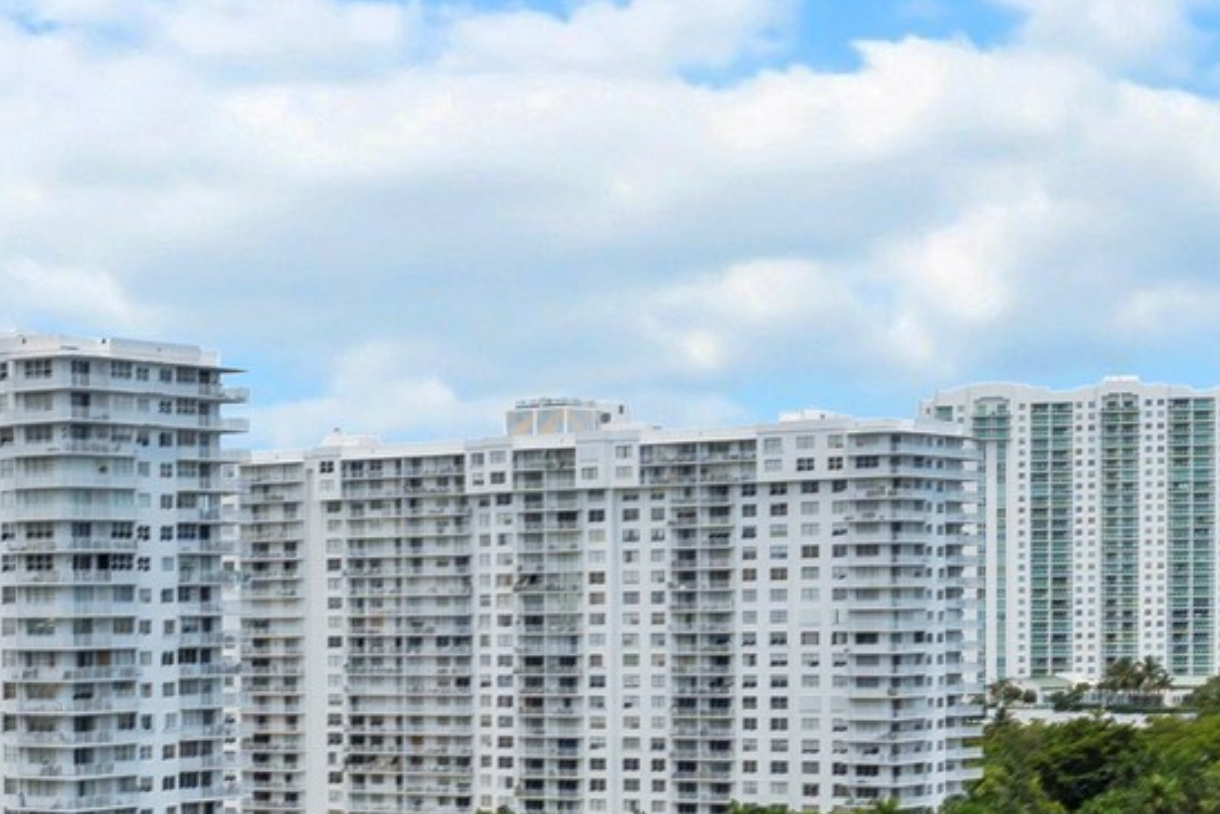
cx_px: -273
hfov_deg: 20.4
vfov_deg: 14.5
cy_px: 748
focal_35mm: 93
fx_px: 3152
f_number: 8
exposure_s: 1/320
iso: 400
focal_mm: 20
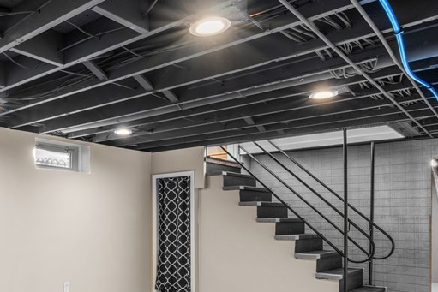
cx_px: 94
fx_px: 414
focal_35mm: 34
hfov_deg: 52.6
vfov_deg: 37.8
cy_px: 223
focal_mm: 16
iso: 500
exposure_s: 2
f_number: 11
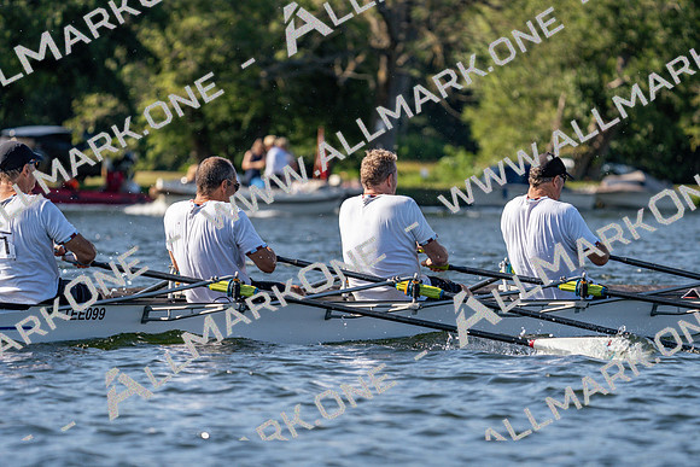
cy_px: 234
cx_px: 350
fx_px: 5796
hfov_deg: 6.9
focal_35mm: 298
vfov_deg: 4.6
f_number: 5.6
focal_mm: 298
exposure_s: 1/1600
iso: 320
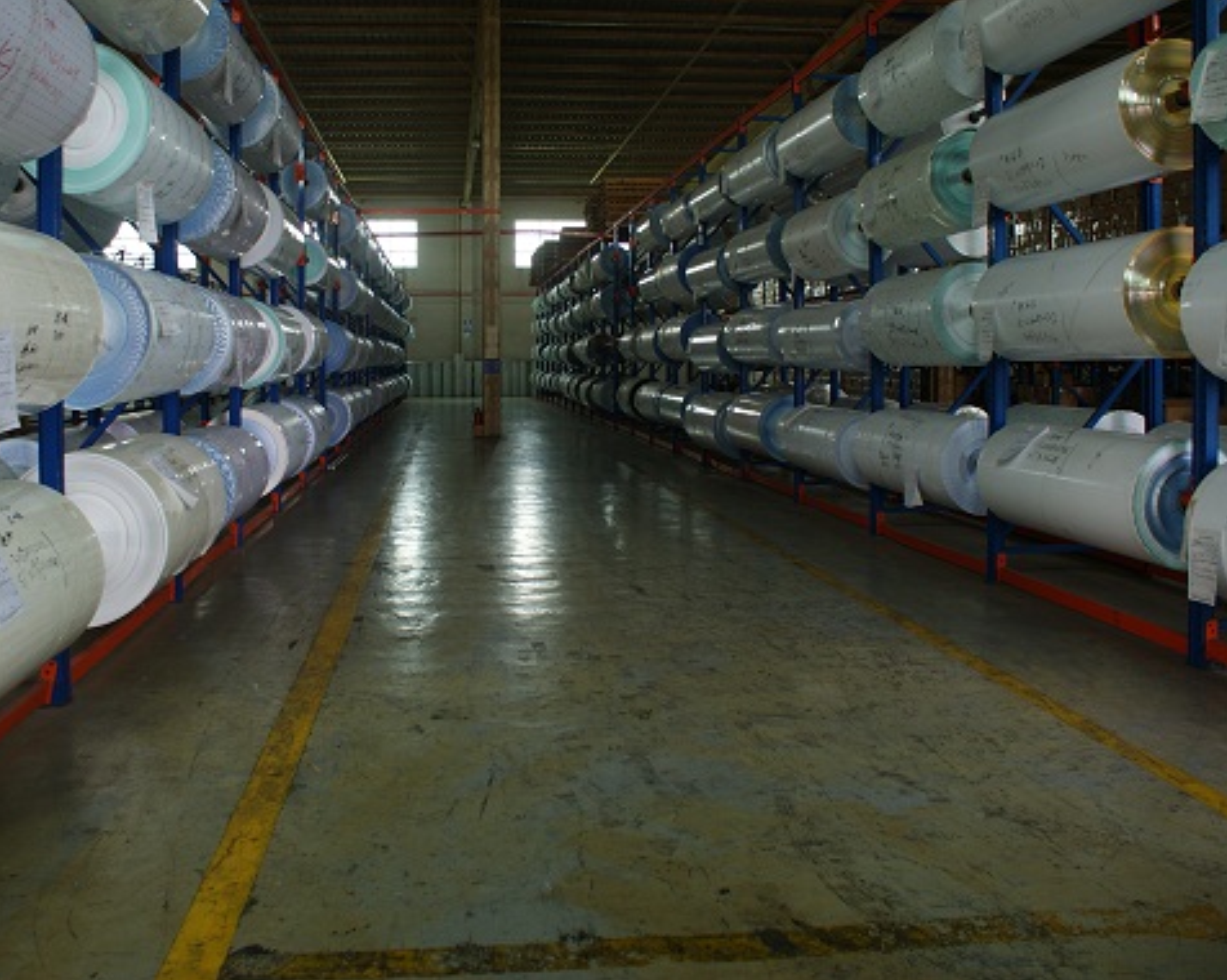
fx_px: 1125
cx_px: 553
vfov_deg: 47.1
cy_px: 484
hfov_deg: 57.1
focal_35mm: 31
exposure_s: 1/30
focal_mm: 18
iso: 125
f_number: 3.5
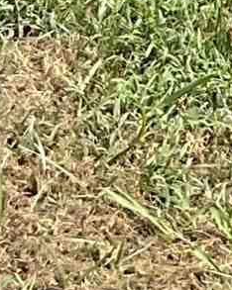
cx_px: 499
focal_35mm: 297
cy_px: -679
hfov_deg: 5.1
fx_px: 2552
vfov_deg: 5.9
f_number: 1.8
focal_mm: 3
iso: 16
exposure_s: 1/1168
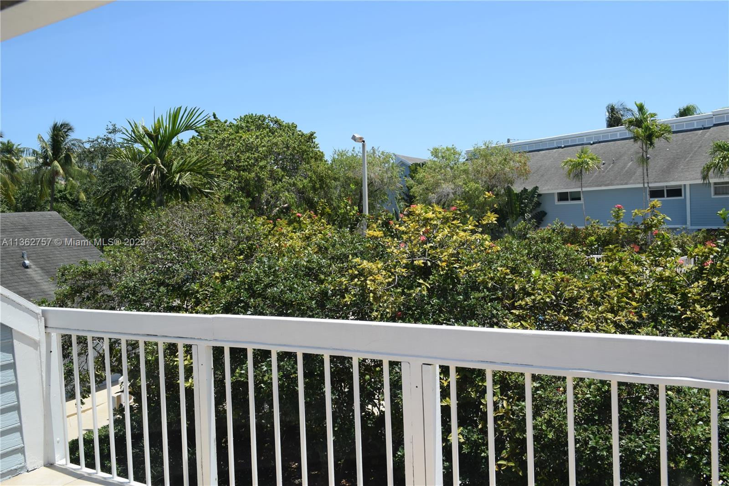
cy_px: 243
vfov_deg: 43.6
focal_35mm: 30
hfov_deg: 61.9
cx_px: 364
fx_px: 607
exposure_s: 1/250
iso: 250
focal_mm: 20
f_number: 8
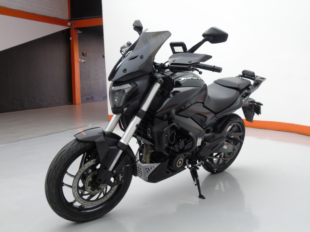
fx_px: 304
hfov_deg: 54.0
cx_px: 155
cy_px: 116
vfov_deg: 41.8
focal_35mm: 34
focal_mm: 6.1
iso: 200
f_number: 3.8
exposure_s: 1/30
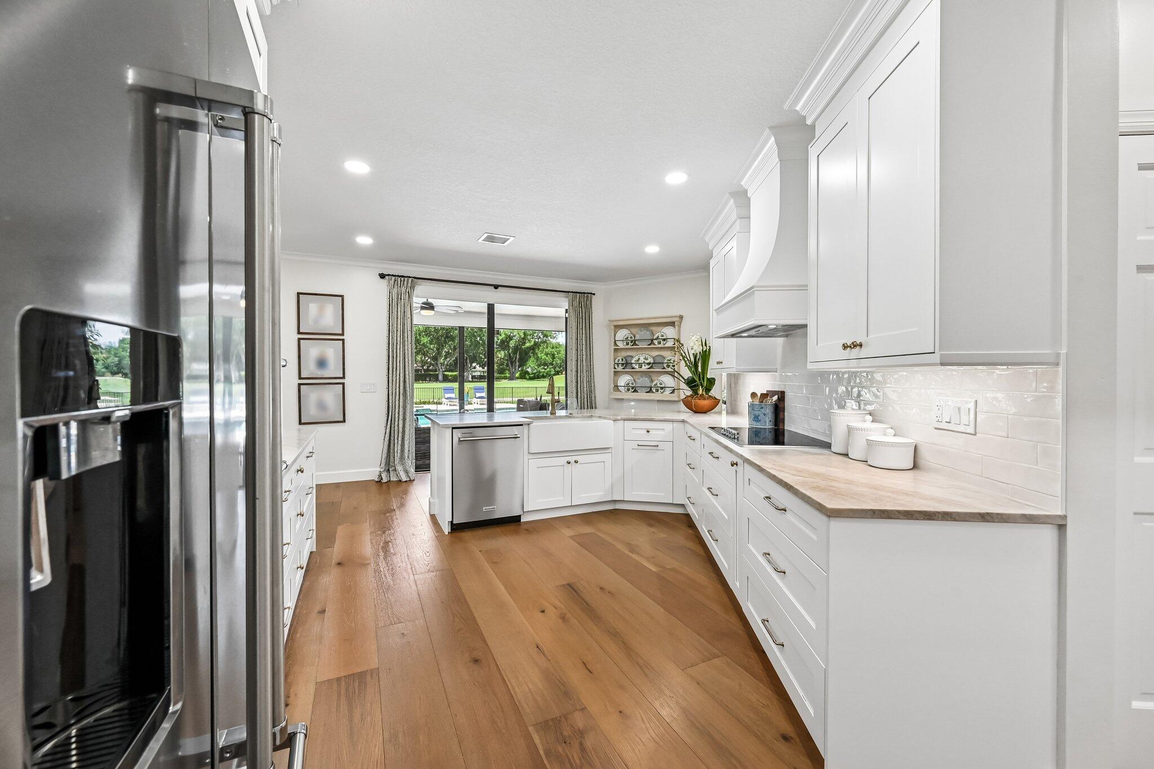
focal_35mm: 14
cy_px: 384
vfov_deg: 81.2
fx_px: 449
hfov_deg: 104.3
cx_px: 577
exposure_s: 1/250
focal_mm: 14
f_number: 8
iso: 2500
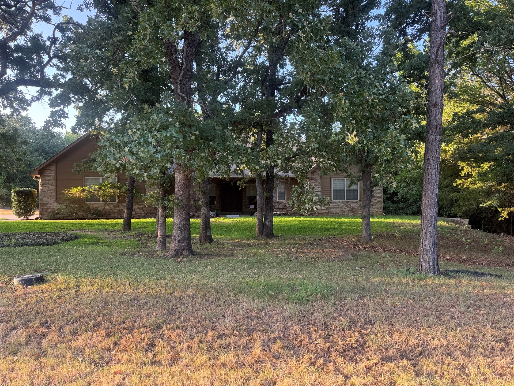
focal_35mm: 24
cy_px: 193
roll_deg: -0.1
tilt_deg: +1.6
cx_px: 257
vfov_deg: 56.8
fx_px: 356
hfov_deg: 71.6
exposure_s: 1/139
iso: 64
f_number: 1.78
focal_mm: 6.76
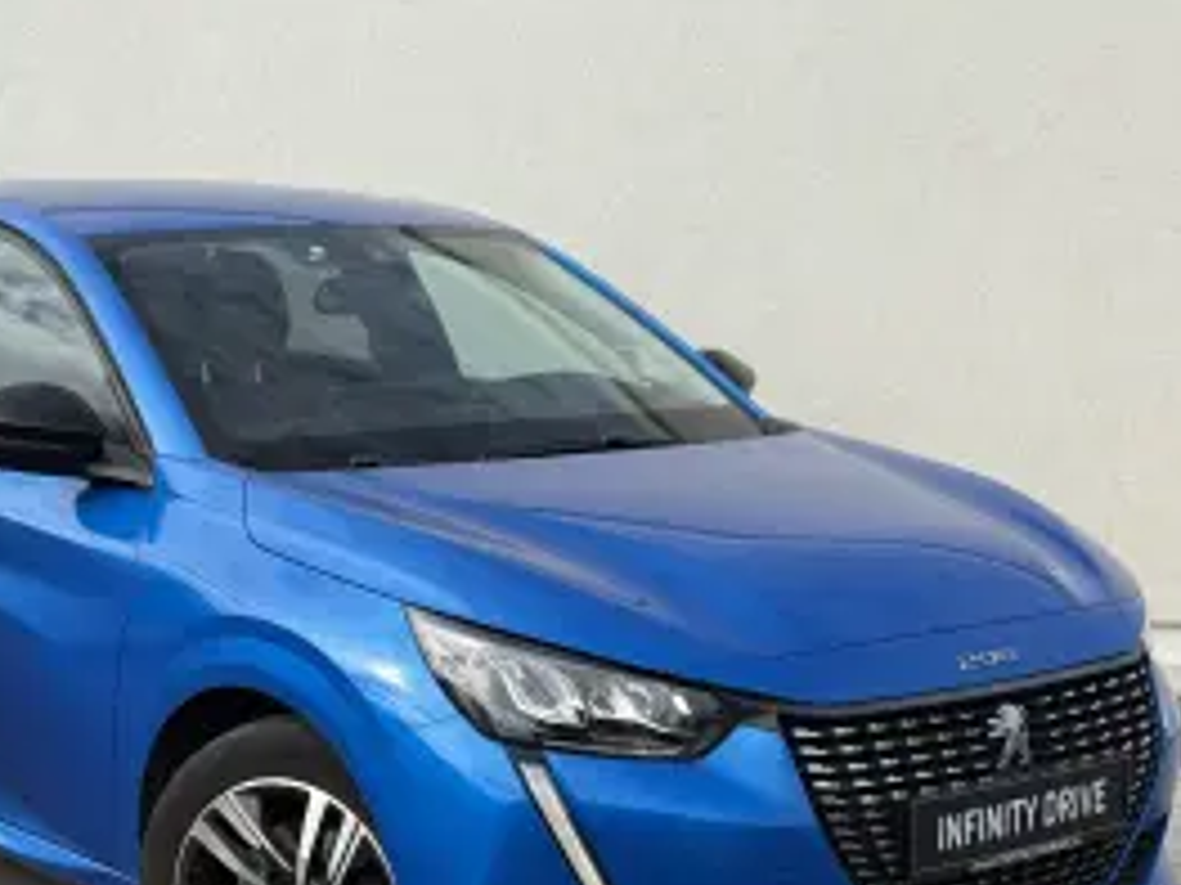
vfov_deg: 20.0
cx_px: 418
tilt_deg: -10.6
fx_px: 2489
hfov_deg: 26.6
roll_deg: -0.5
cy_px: 624
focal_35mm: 73
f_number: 1.78
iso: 64
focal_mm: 6.76
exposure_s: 1/2667
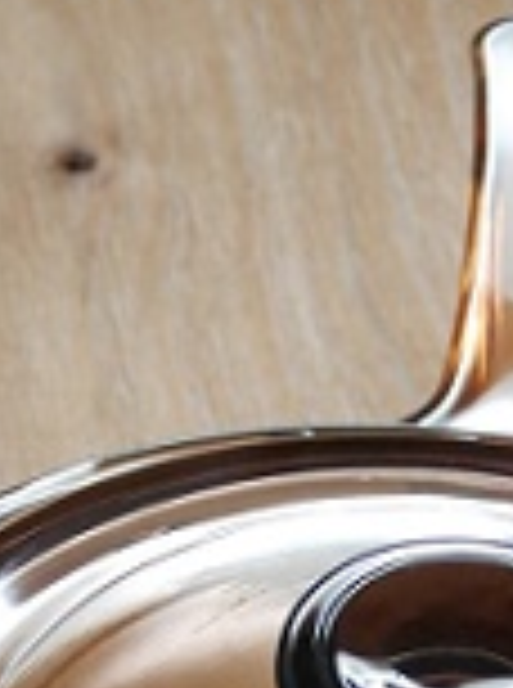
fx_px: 3592
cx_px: 218
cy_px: 859
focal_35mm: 181
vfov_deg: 10.7
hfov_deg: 8.2
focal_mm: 11.86
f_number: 4.3
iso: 400
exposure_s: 1/5
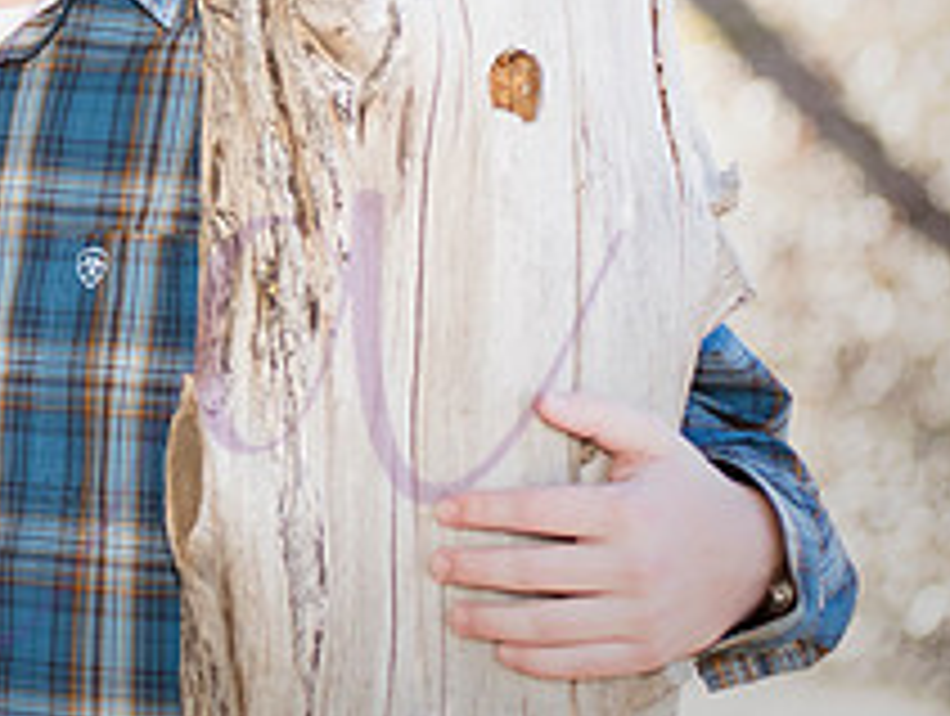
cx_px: -279
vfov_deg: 7.0
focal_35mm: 211
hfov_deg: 9.2
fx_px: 5801
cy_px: -52
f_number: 3.5
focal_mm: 80
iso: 800
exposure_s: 1/800
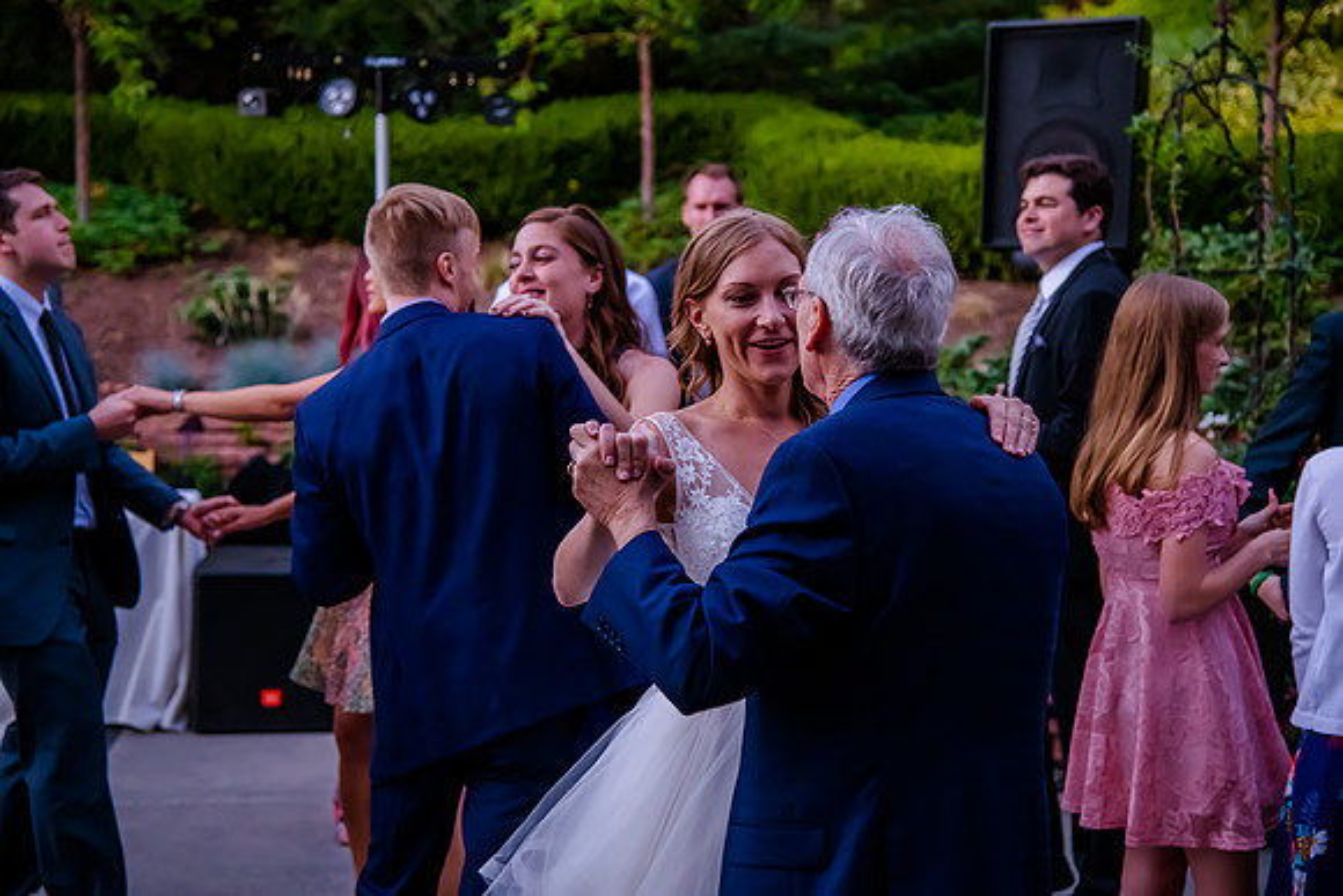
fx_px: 2460
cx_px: 681
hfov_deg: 30.5
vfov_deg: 20.6
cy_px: 442
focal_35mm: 66
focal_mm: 65
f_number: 4
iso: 3200
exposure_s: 1/640
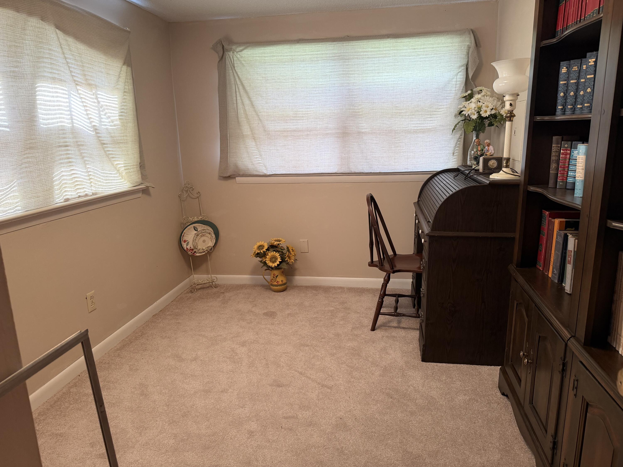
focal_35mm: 24
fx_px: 432
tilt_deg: -13.5
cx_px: 312
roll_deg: +1.4
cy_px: 234
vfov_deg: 56.8
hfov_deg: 71.6
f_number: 1.78
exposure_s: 1/60
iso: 250
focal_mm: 6.76
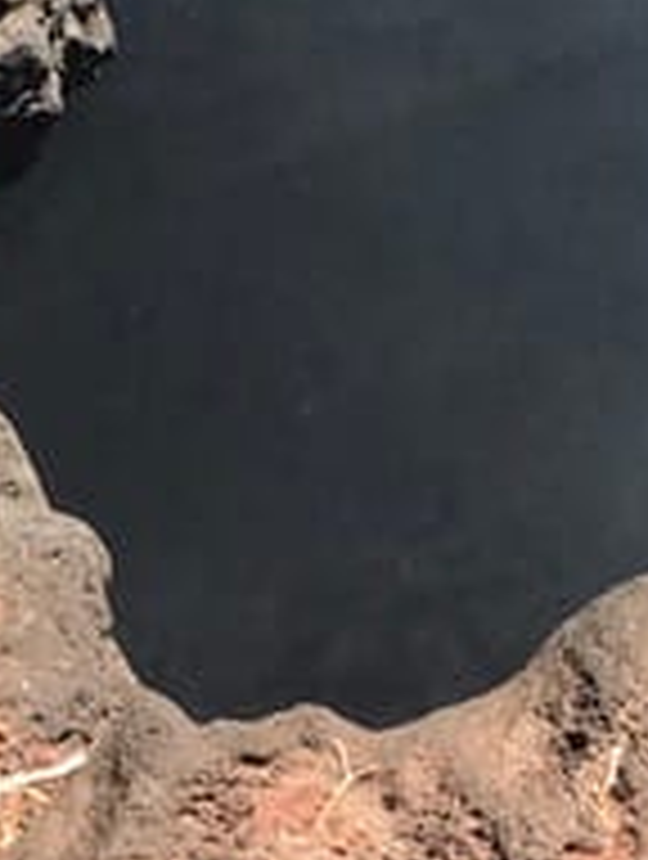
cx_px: 238
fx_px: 7587
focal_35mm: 305
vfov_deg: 6.3
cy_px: -955
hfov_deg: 4.9
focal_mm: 6.6
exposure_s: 1/220
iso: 20
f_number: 2.8
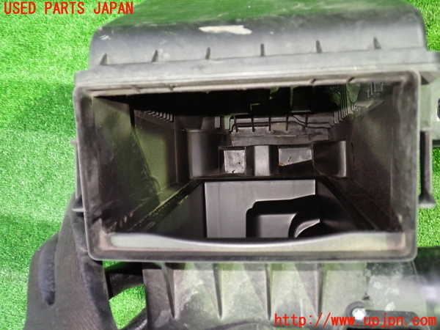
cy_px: 165
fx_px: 407
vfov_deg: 44.2
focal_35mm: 32
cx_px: 220
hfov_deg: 56.8
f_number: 2.4
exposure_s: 1/20
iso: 800
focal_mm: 5.79
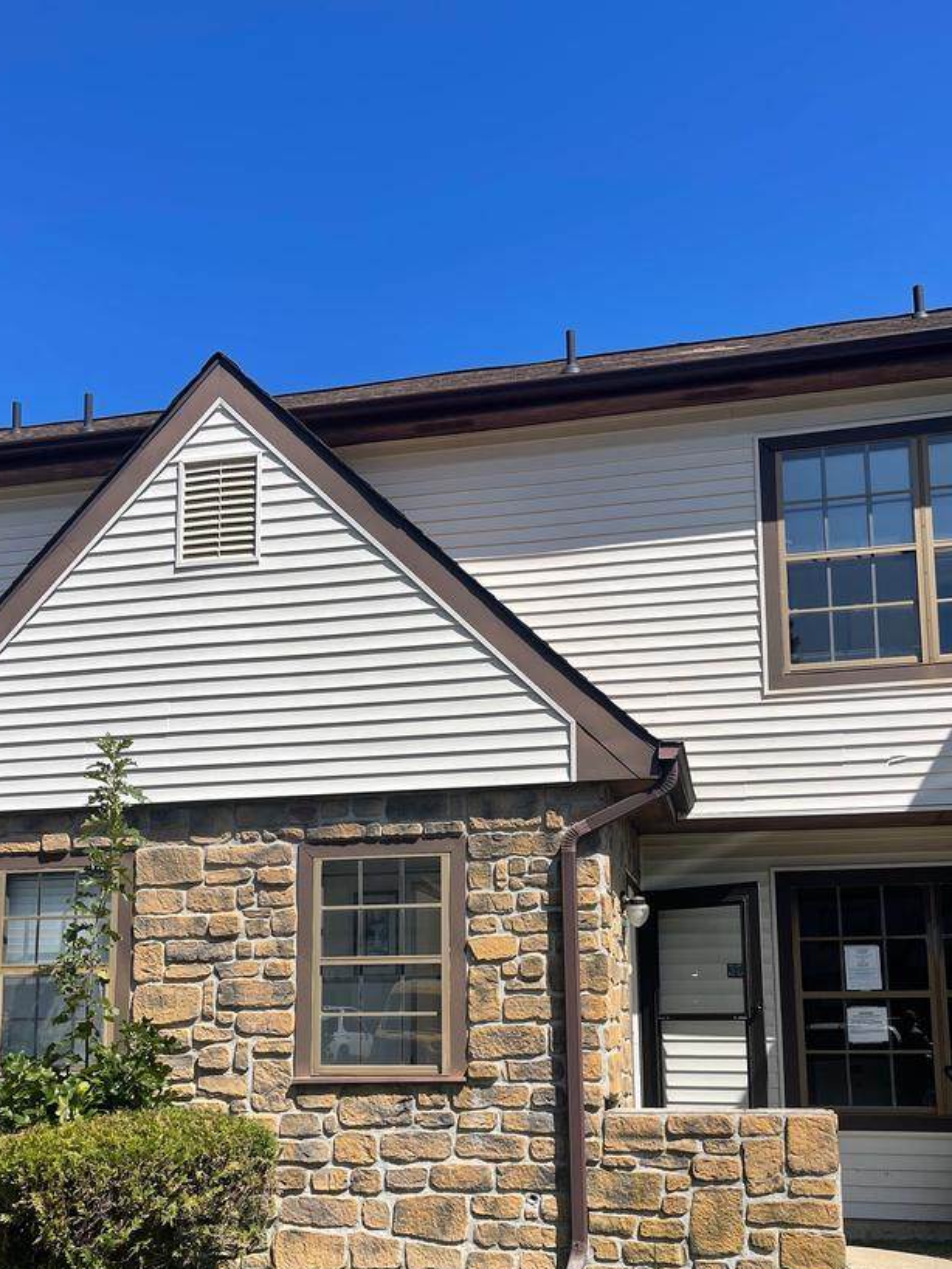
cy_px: 836
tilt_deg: +7.6
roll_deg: +0.5
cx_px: 464
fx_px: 1209
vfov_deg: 54.3
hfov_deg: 43.0
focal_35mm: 33
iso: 32
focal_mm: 5.1
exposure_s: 1/4049
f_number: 1.6
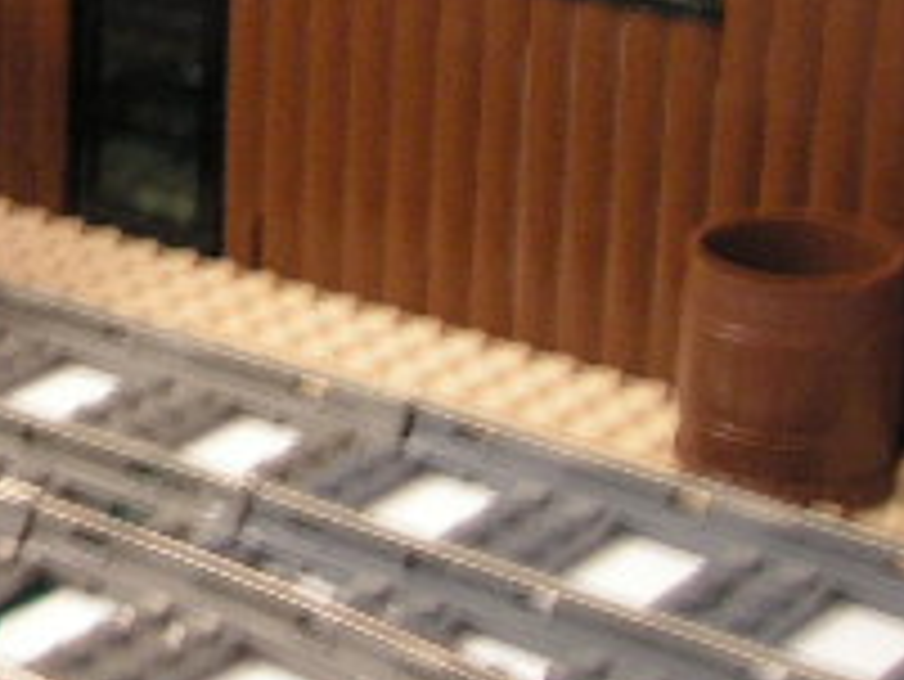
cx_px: -346
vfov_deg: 12.3
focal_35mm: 118
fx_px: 3083
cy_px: -81
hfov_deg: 15.7
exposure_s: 1/4
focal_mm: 6.3
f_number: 3.3
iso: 100
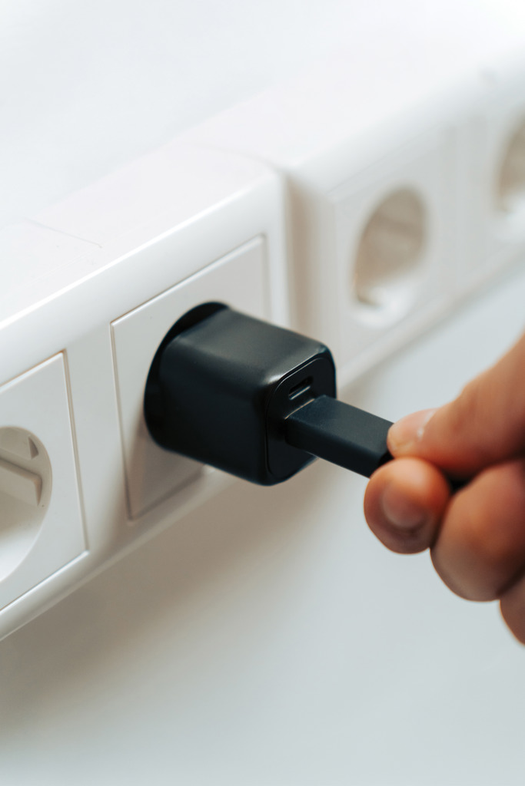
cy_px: 393
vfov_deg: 27.0
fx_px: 1640
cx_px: 262
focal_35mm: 75
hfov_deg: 18.2
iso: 1000
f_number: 2.8
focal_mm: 75
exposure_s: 1/320
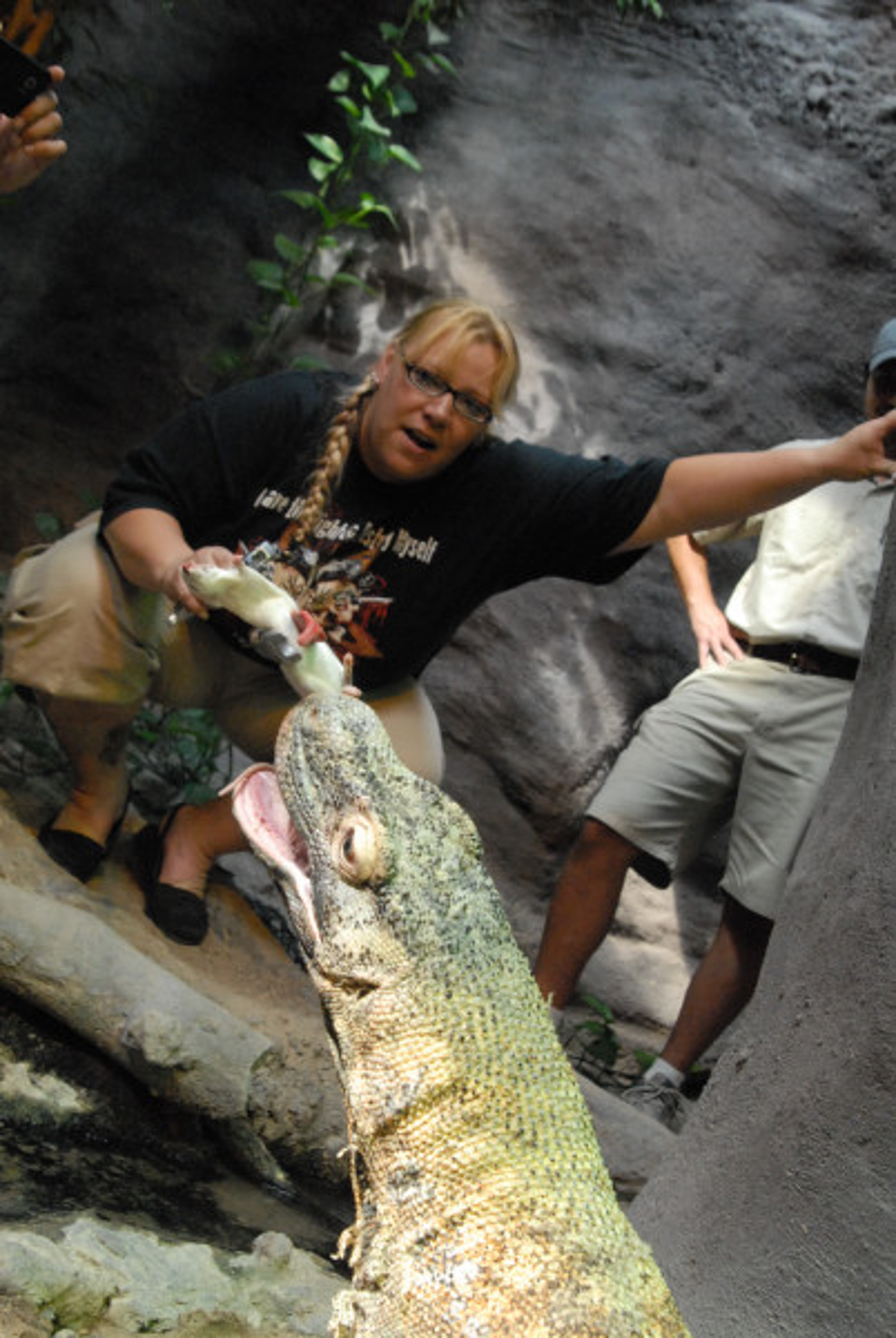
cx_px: 448
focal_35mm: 42
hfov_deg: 32.0
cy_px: 669
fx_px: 1562
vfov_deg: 46.3
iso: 1600
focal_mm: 28
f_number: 6.3
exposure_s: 1/160
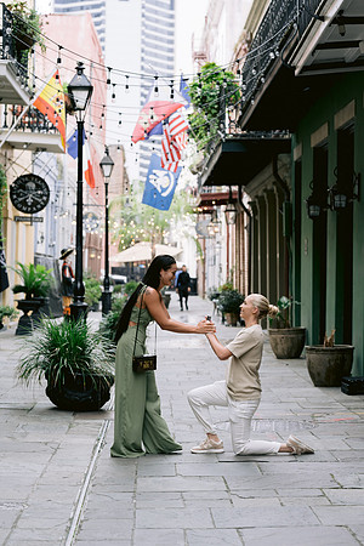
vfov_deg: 23.9
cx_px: 182
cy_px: 273
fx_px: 1289
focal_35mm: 85
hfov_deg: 16.1
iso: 640
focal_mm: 85
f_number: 4
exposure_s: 1/160
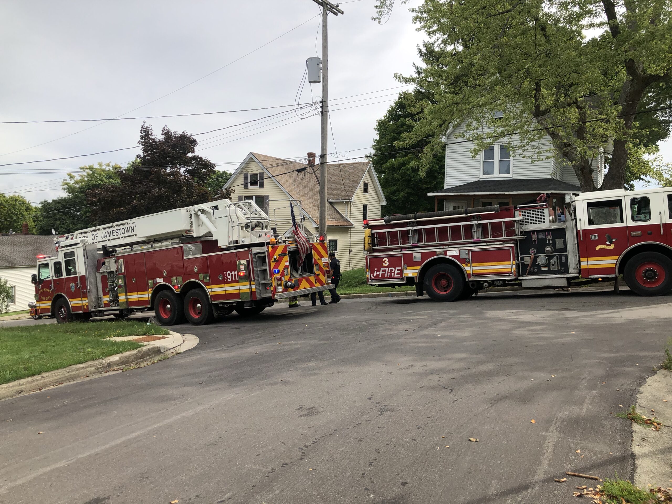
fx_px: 544
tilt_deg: -2.4
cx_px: 336
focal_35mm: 28
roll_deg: -0.3
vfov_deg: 49.7
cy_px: 252
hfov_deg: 63.4
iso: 20
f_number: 1.8
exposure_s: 1/1297
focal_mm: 4
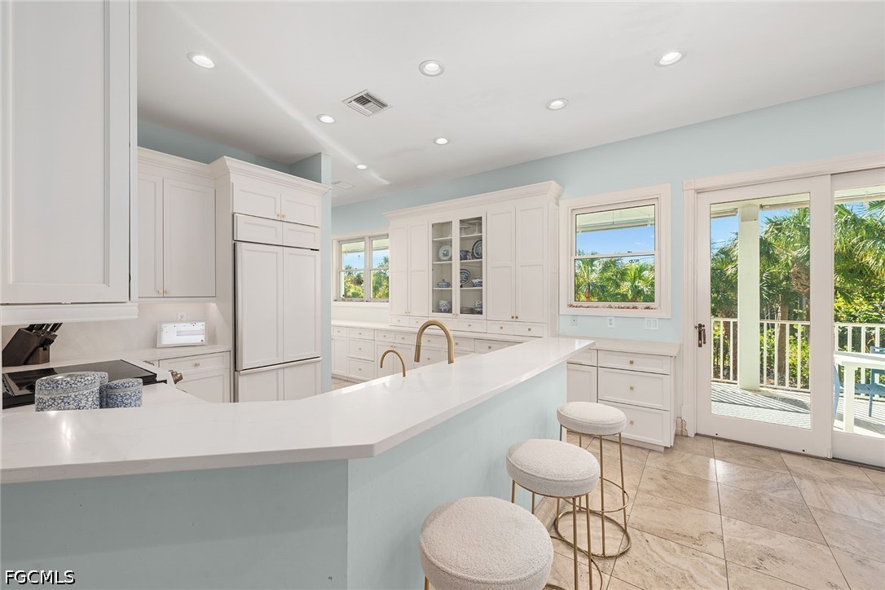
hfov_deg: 104.3
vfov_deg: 81.2
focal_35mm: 14
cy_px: 295
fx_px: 344
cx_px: 442
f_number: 10
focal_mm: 14
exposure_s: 1/3
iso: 160
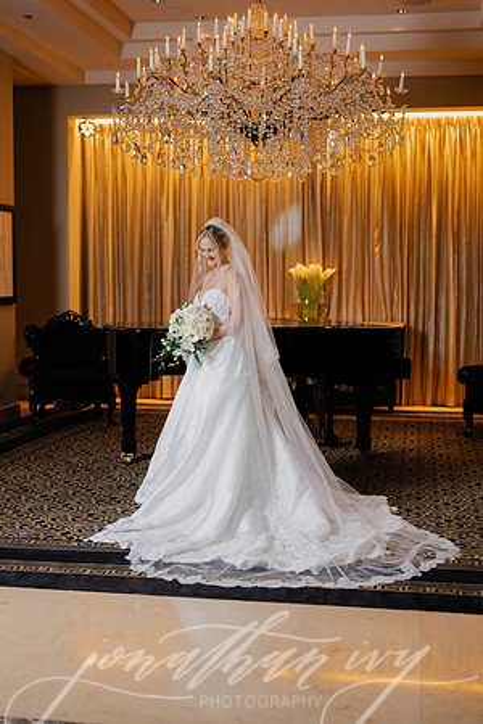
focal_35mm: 50
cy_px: 362
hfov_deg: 27.0
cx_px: 242
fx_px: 1006
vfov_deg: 39.6
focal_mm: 50
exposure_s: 1/200
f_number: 2.2
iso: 400
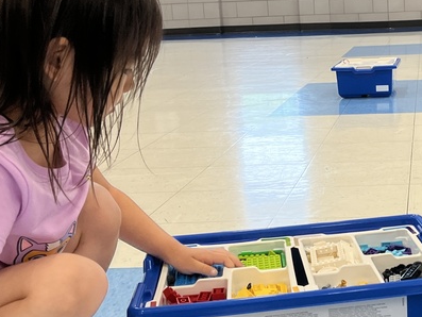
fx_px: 817
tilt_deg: -11.7
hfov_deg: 27.8
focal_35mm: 67
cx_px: 385
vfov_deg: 21.9
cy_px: 165
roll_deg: +2.9
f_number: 1.6
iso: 100
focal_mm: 5.1
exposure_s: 1/121
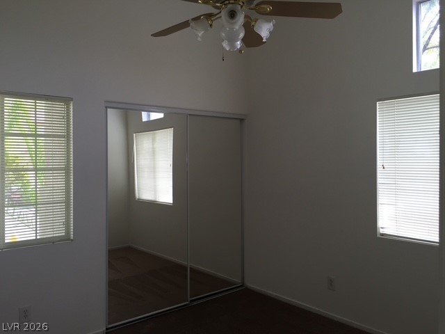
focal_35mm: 29
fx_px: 373
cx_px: 222
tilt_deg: -1.0
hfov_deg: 61.7
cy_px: 167
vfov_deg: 48.2
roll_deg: -0.3
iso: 40
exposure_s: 1/60
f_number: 2.2
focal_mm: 4.15
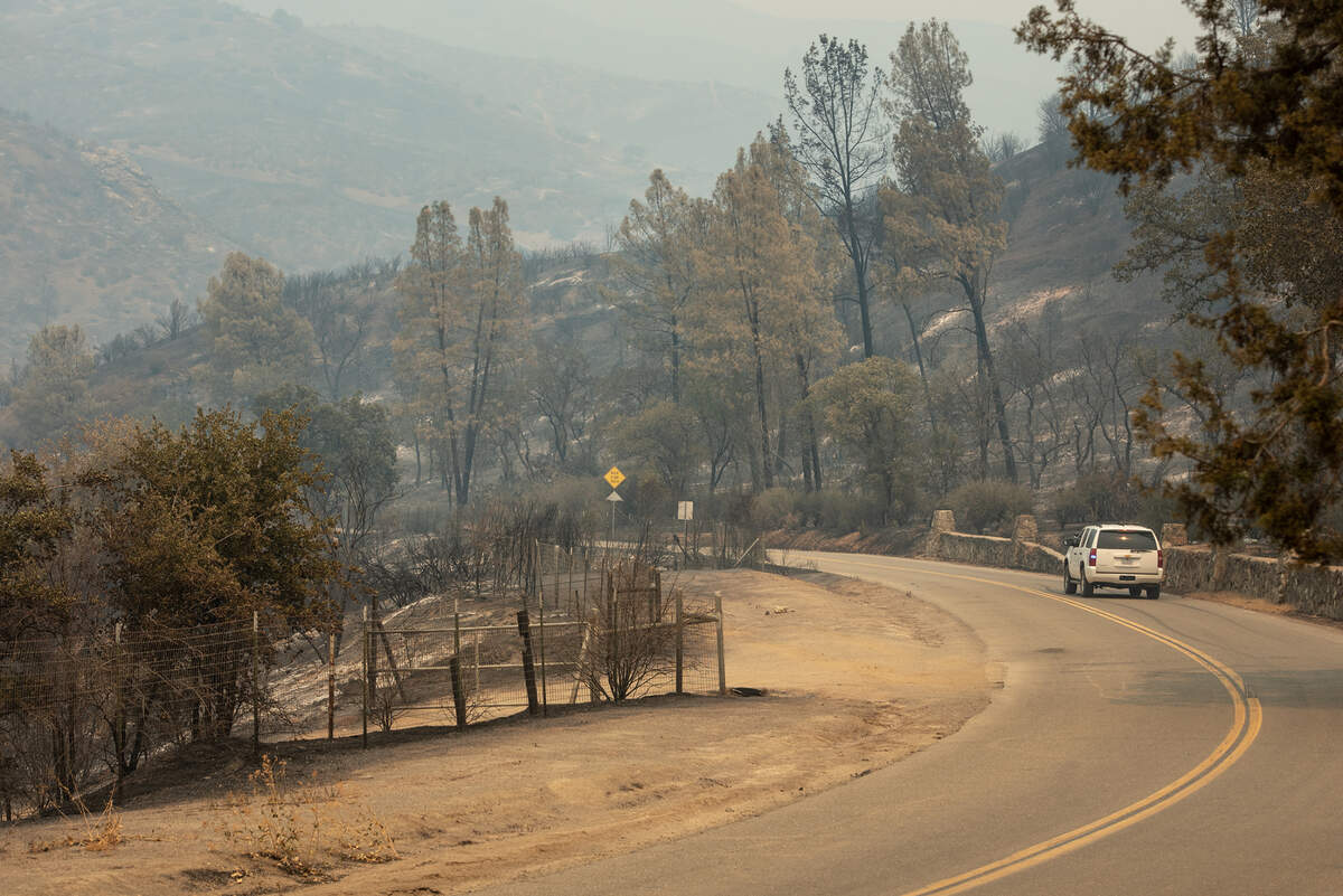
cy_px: 448
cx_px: 672
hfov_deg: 21.5
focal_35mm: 95
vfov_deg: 14.4
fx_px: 3545
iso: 200
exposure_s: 1/400
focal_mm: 95
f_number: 8
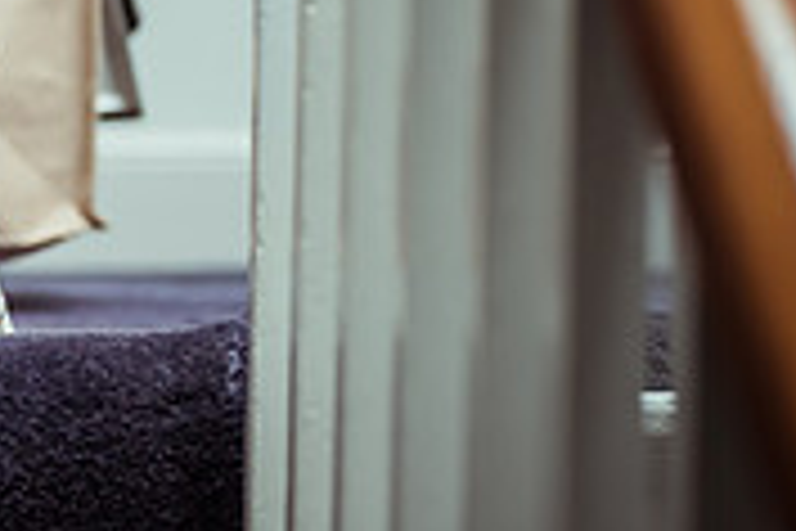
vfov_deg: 8.4
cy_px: 112
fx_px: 3626
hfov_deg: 11.8
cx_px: -481
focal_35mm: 164
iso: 360
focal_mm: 50
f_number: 2
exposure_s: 1/250
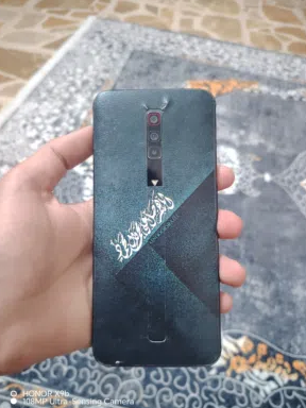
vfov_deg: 69.4
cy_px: 203
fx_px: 295
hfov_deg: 54.9
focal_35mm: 25
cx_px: 154
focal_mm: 5.25
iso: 1866
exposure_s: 1/33.3
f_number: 1.75
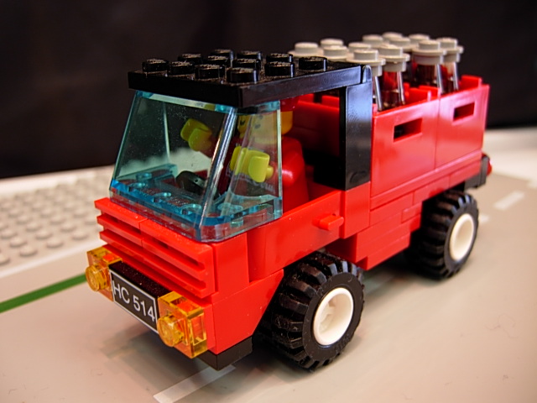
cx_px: 268
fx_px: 558
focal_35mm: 36
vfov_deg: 39.7
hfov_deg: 51.4
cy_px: 202
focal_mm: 7.5
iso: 50
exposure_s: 1/6.1
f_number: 2.7
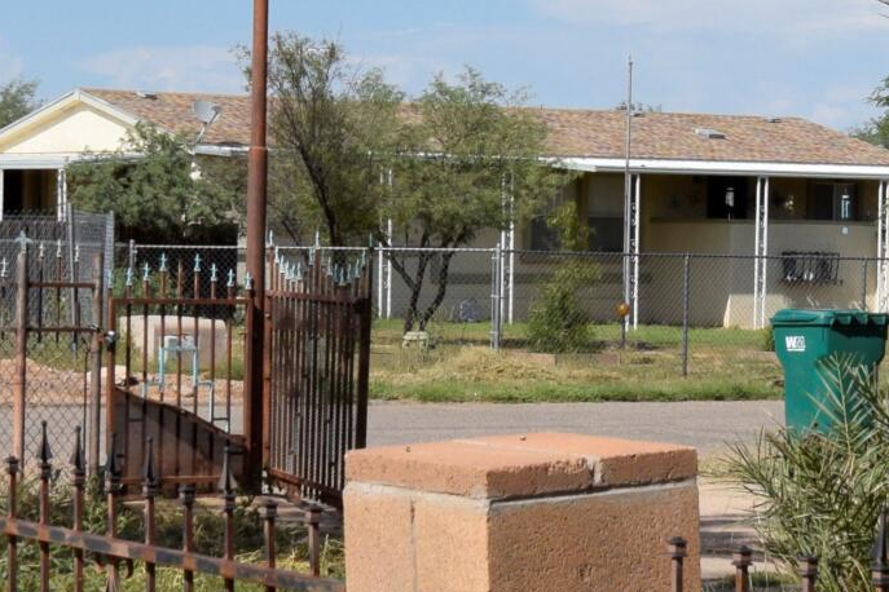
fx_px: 3235
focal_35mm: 131
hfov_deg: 15.6
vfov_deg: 10.5
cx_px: 480
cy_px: 174
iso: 200
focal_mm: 20
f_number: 11
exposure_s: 1/500
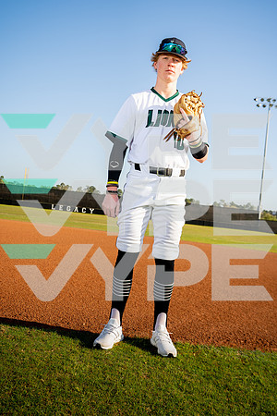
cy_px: 208
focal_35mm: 38
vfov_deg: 50.7
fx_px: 439
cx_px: 138
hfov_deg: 35.1
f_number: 5.6
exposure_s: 1/250
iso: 100
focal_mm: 38
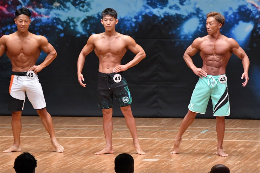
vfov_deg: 4.8
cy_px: 86
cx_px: 130
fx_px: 2057
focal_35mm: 285
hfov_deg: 7.2
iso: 8000
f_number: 5.6
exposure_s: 1/400
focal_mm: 190
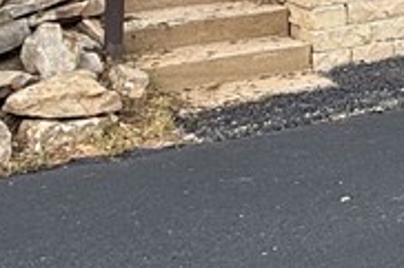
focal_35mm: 82
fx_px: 919
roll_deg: -1.3
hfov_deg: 20.6
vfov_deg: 15.4
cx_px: 628
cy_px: -133
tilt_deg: -0.6
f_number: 2.2
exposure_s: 1/125
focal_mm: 2.22
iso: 50
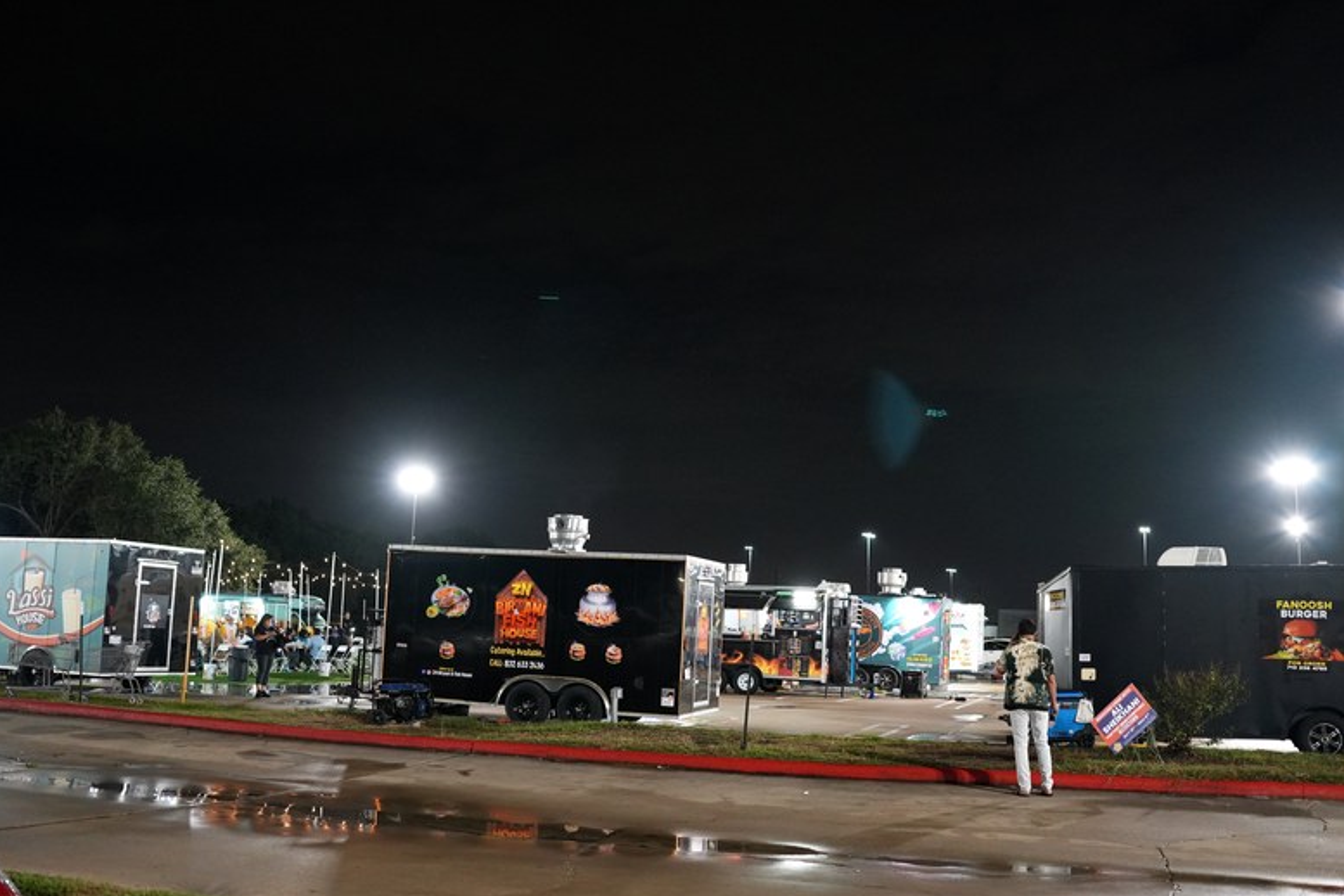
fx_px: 1326
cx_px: 685
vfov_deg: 37.3
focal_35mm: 36
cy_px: 444
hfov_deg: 53.8
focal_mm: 23
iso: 2000
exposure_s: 1/160
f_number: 2
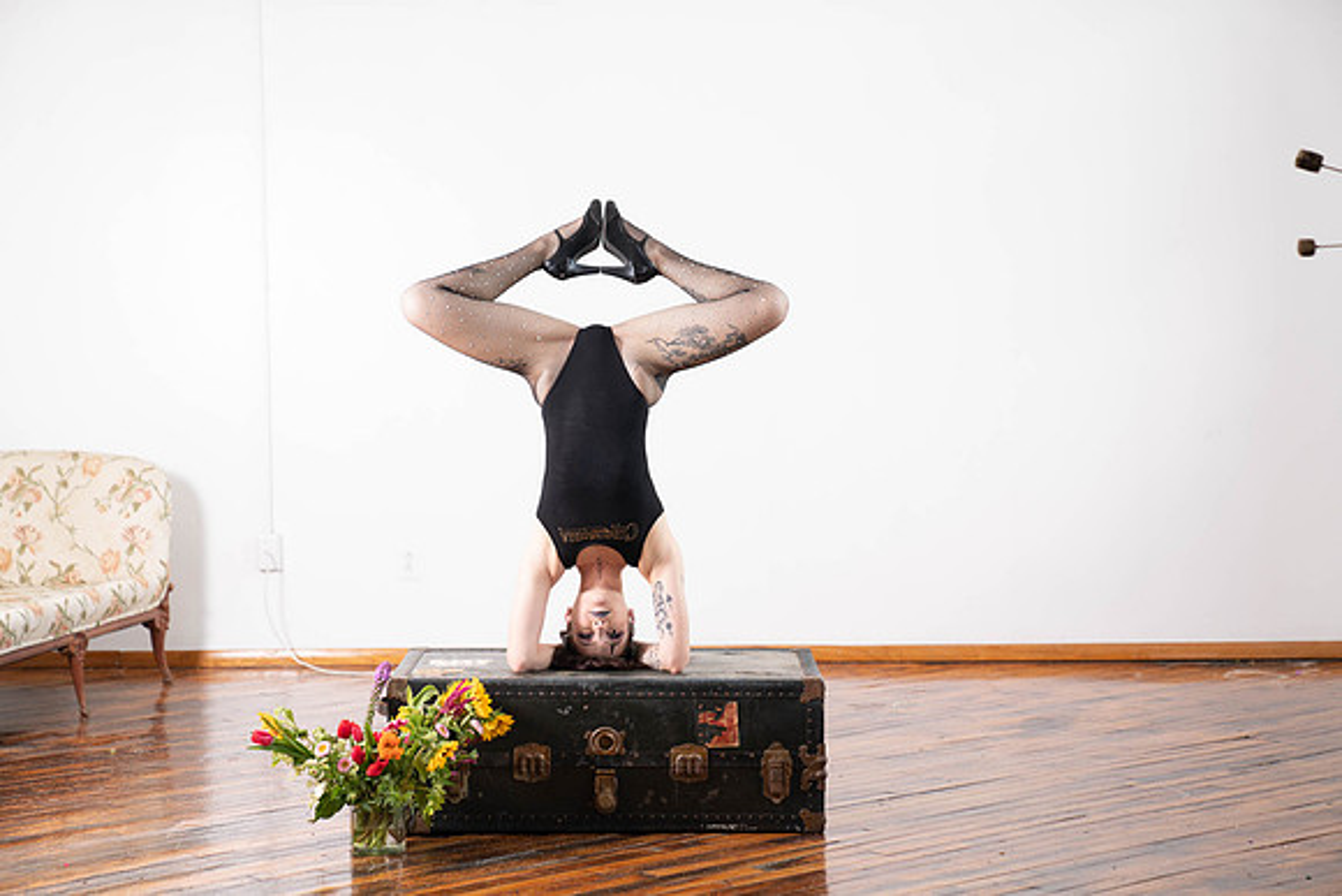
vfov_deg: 19.5
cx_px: 671
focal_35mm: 70
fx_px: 2610
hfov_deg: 28.8
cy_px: 448
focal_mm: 70
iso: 320
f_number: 2.8
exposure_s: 1/160
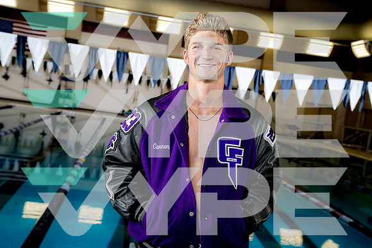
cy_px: 124
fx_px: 517
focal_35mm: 50
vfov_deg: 27.0
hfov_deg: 39.6
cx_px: 186
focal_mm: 50
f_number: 5.6
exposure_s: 1/250
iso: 320
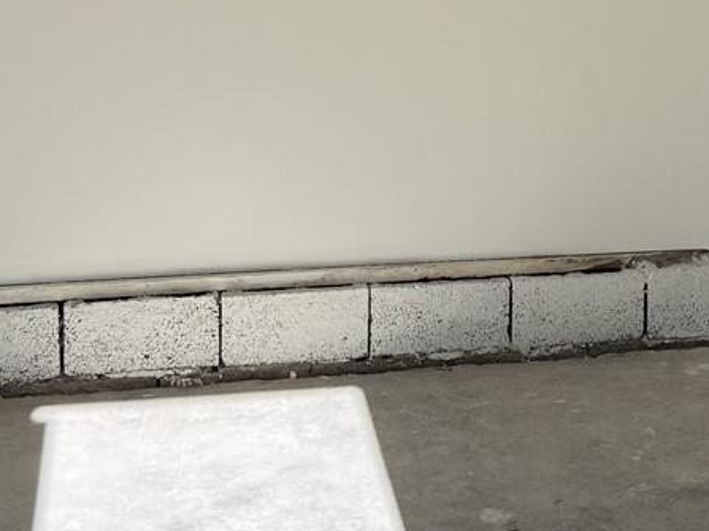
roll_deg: -1.9
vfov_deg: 16.9
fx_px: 1761
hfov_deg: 22.1
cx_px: 679
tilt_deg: -8.0
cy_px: 36
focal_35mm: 86
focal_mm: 6.76
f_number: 1.78
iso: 80
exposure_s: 1/1560
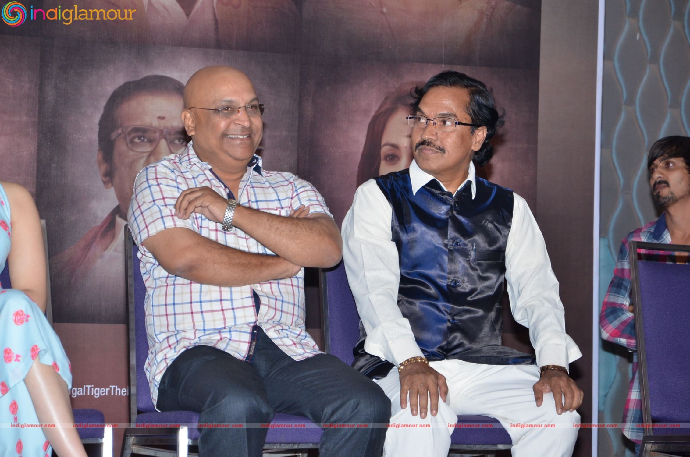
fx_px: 3013
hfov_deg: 13.1
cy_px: 228
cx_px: 345
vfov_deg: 8.7
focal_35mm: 158
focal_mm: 105
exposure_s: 1/125
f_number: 5.6
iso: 1000
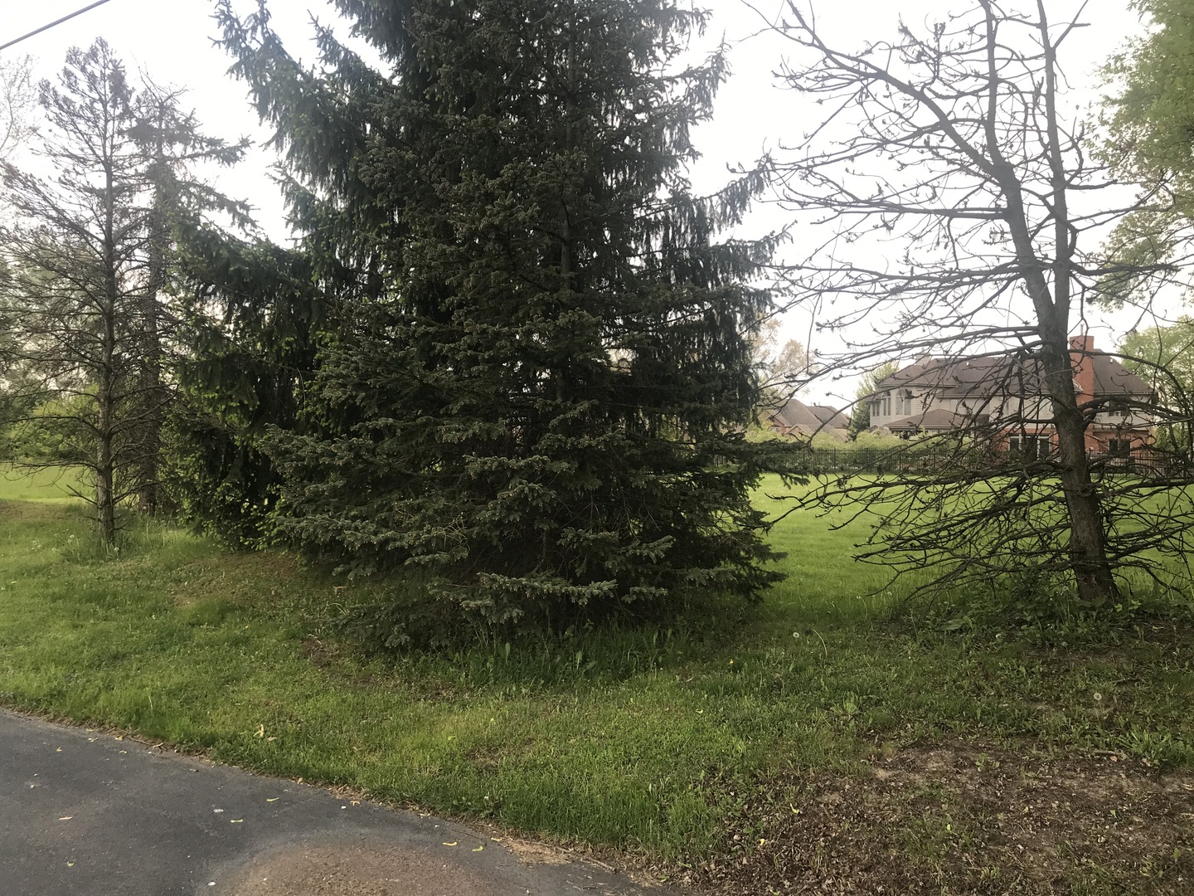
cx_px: 597
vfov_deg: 49.7
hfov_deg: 63.4
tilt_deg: +0.1
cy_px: 448
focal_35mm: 28
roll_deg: -1.6
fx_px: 966
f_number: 1.8
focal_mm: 3.99
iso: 25
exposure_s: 1/120
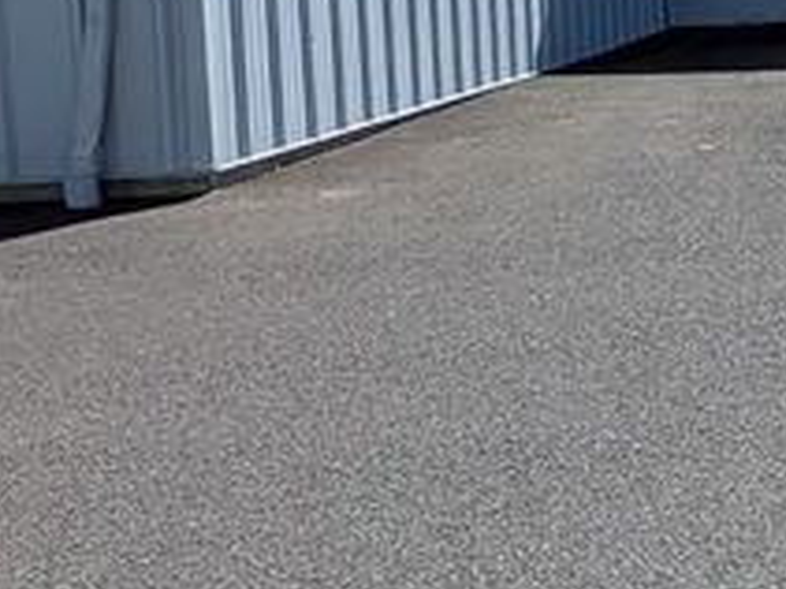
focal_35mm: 63
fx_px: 1430
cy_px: 4
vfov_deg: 22.4
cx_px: 1419
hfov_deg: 20.9
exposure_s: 1/2294
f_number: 2.2
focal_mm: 1.54
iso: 27
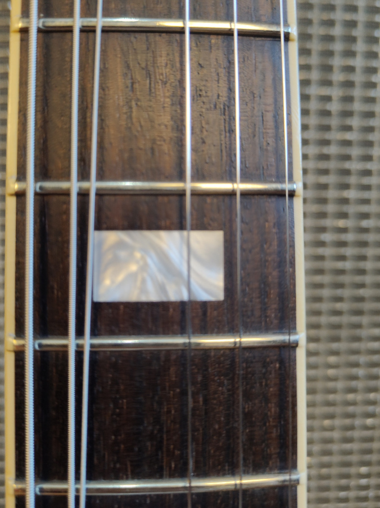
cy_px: 222
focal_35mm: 29
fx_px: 425
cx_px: 157
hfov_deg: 48.0
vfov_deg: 61.5
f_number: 1.8
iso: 125
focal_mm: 5.59
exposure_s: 1/60
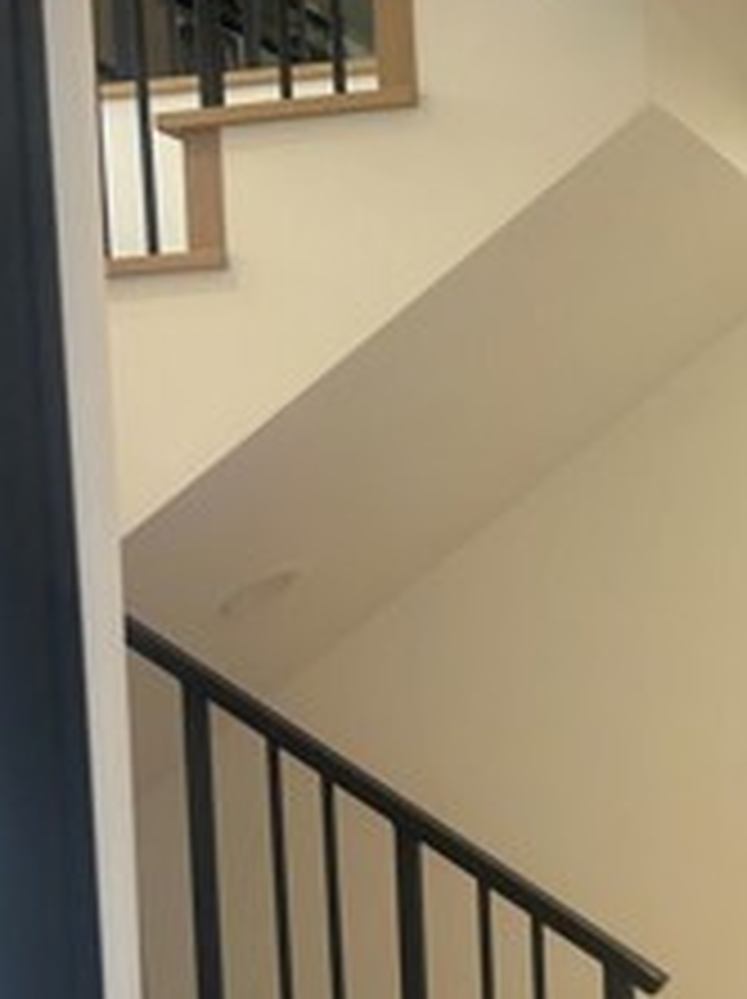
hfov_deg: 18.6
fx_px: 2162
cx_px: 896
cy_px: 729
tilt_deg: -2.9
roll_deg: +1.5
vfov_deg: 25.8
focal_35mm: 75
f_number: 1.5
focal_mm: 5.7
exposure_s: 1/120
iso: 50
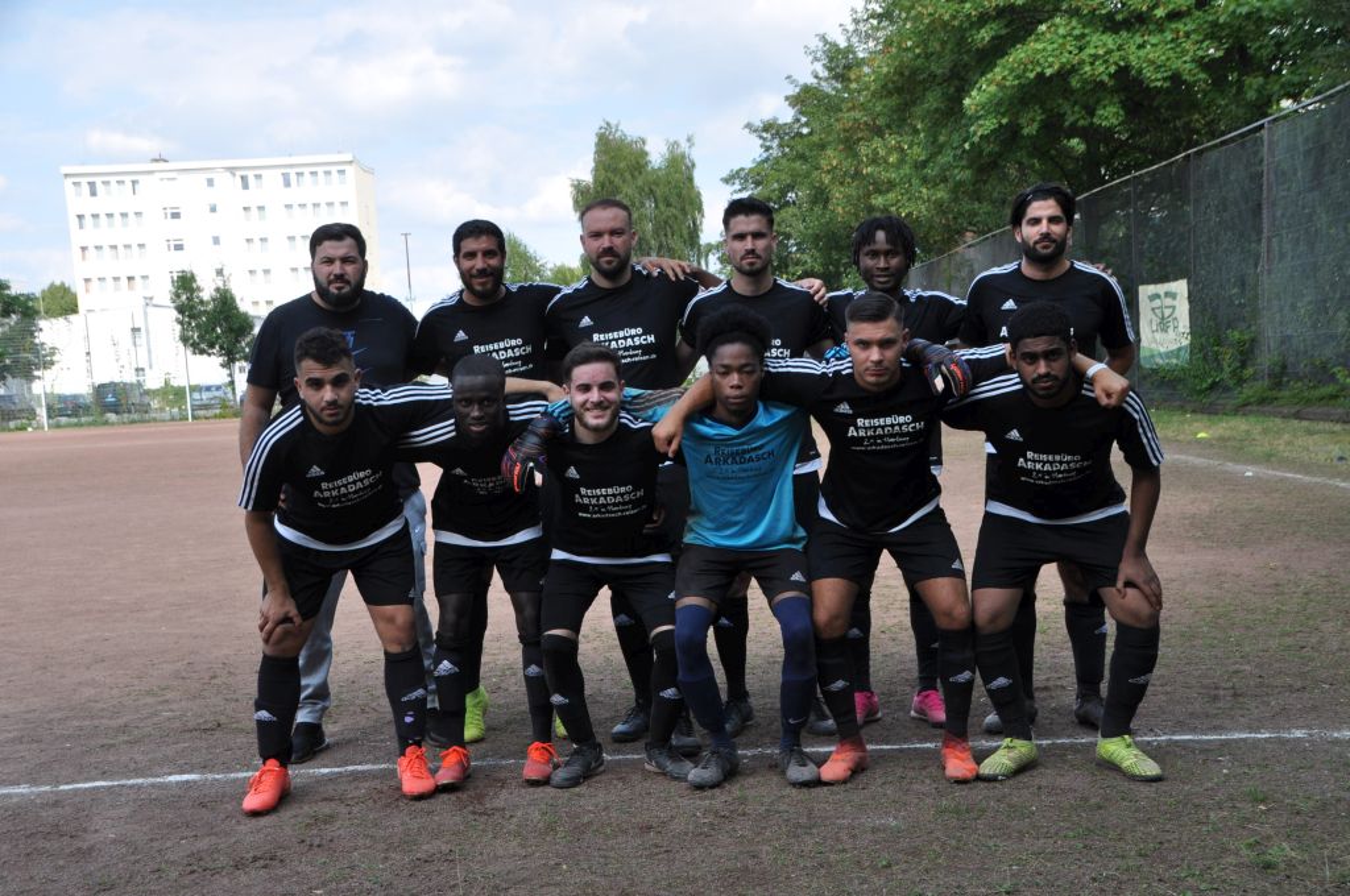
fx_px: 1910
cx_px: 675
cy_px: 448
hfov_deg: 38.9
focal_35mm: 51
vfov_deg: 26.4
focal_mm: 34
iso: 200
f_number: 7.1
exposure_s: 1/200
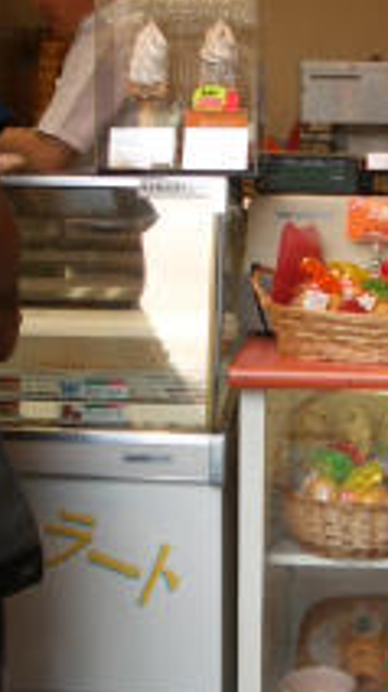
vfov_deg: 23.2
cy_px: 336
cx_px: 352
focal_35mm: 92
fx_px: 1685
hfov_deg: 13.0
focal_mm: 5.8
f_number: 2.6
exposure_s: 1/80
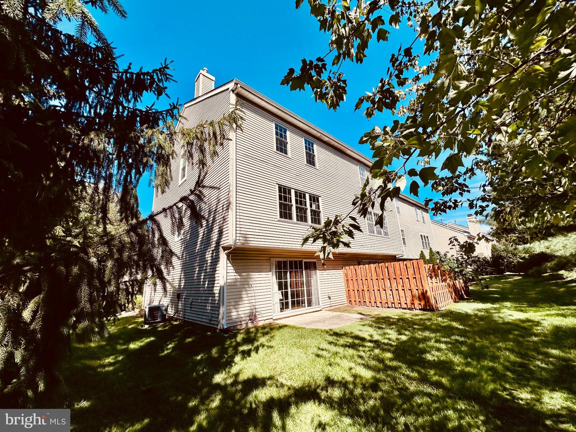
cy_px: 216
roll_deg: +3.3
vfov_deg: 85.7
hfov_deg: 102.1
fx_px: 233
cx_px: 288
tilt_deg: +15.1
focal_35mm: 14
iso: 50
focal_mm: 2.22
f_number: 2.2
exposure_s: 1/3040
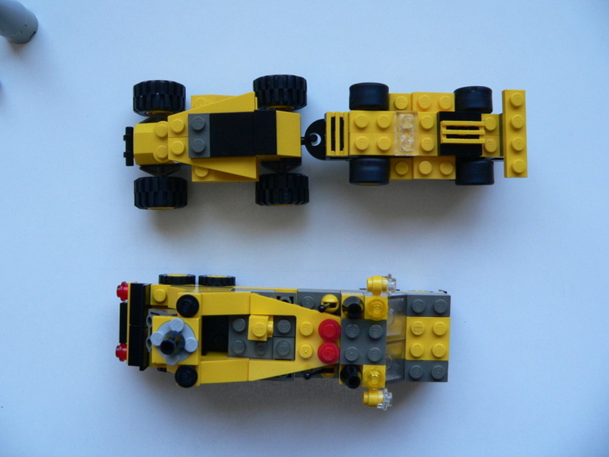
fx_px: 633
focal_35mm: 36
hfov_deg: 51.4
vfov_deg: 39.7
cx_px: 304
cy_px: 228
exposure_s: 1/60
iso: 200
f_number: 2.8
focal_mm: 6
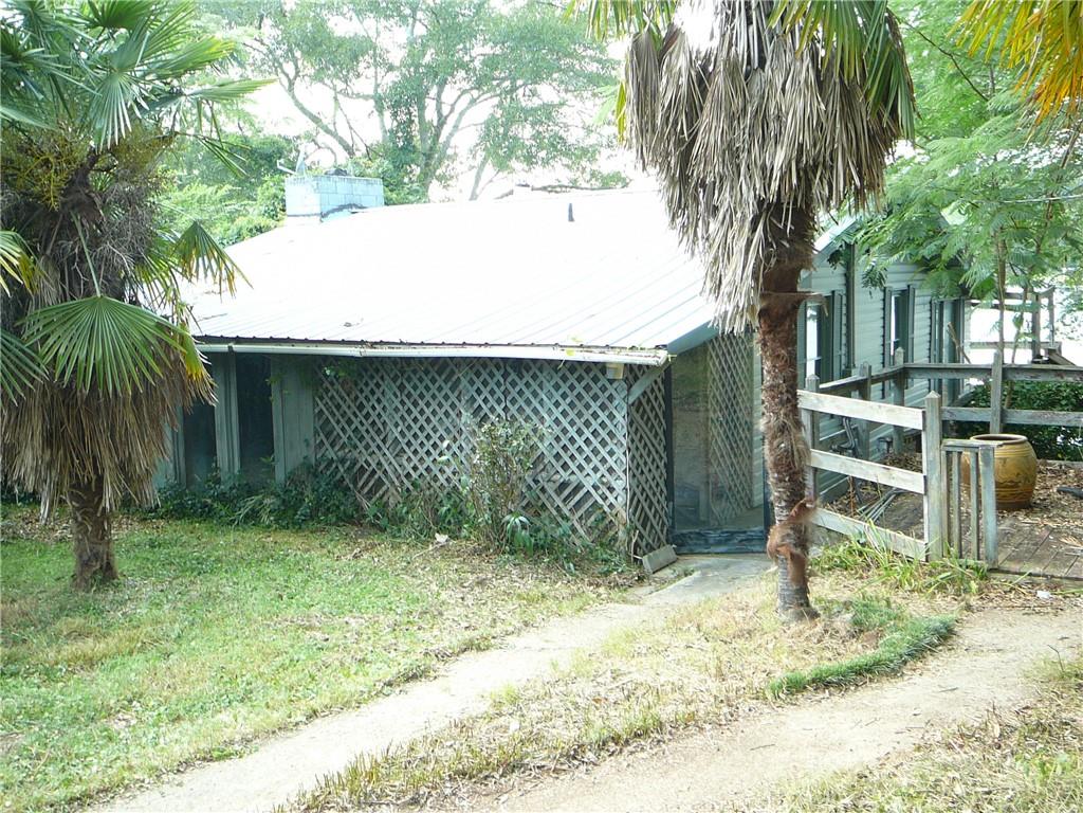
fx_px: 1095
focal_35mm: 35
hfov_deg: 52.6
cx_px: 542
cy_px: 406
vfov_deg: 40.7
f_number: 2.8
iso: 80
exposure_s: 1/30
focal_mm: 5.2
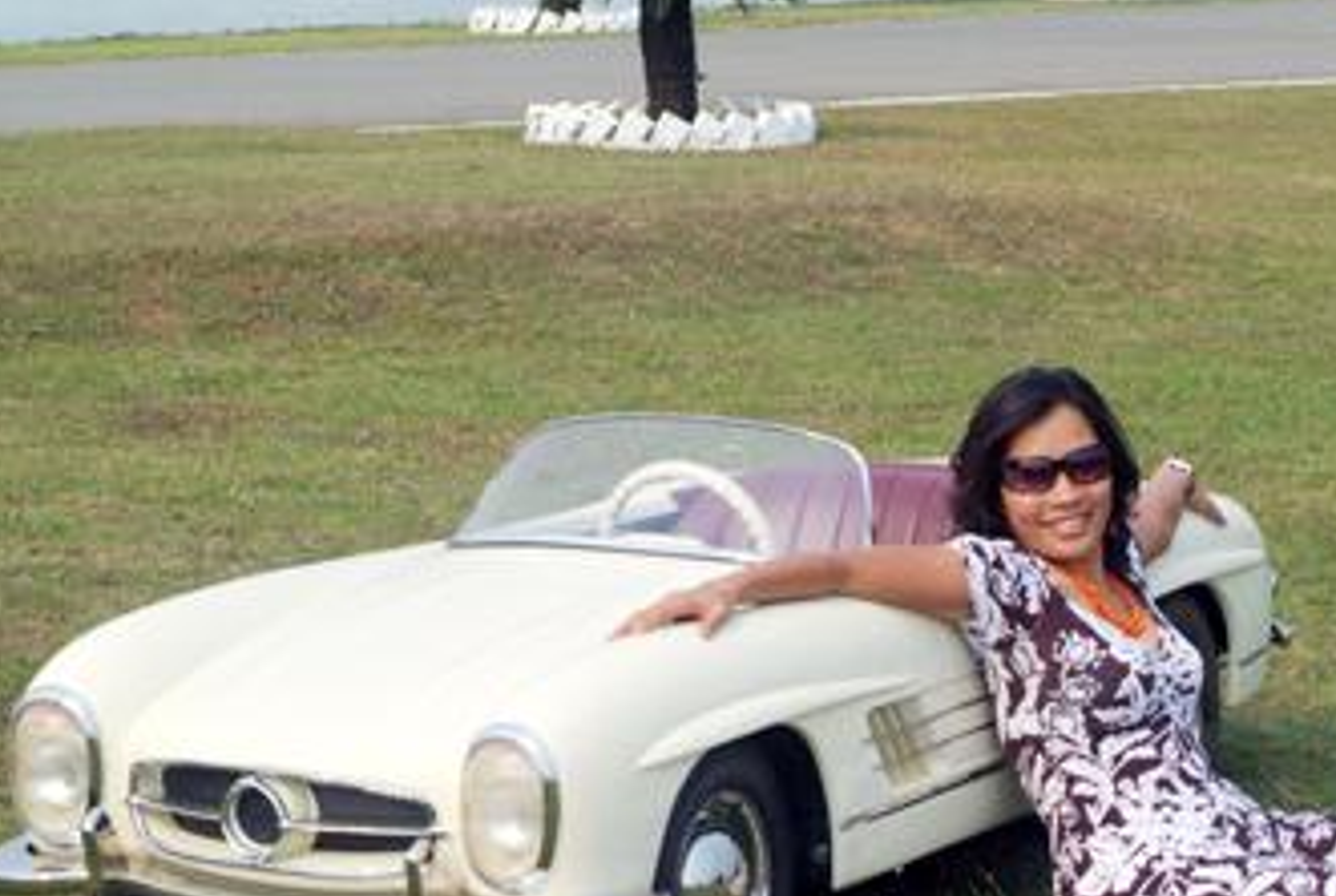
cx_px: 870
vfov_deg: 10.7
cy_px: 654
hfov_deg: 16.0
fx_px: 4759
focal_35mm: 128
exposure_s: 1/250
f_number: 5.6
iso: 100
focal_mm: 55
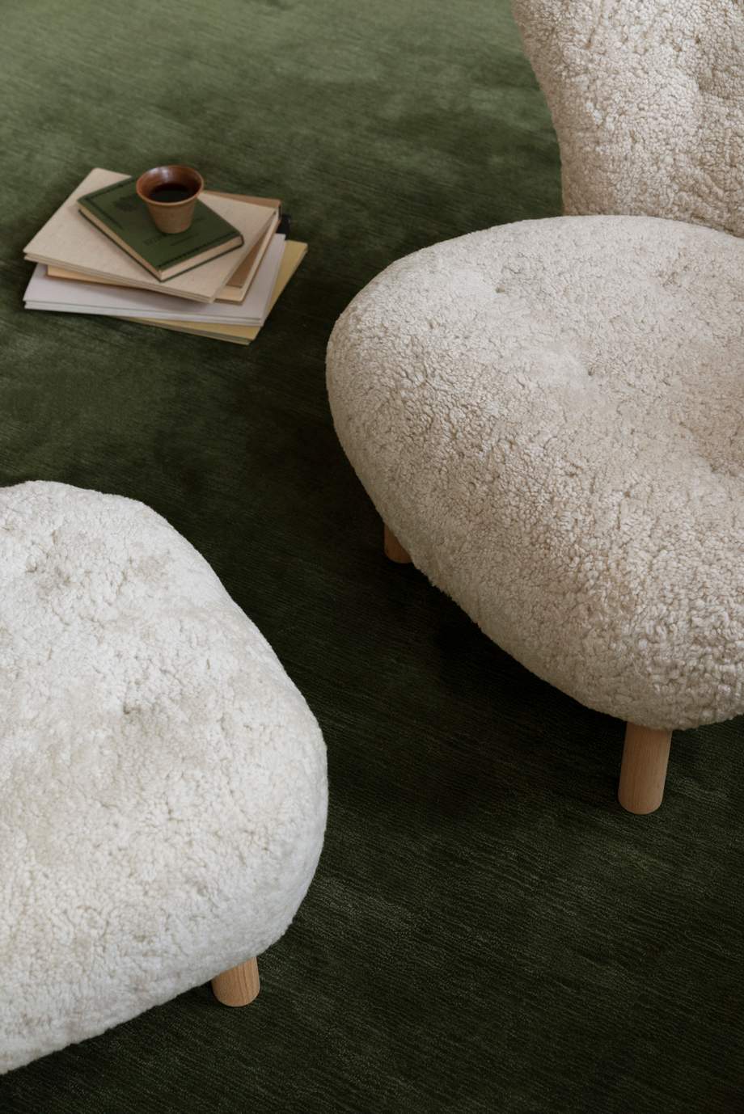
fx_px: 2168
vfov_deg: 28.8
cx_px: 372
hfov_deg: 19.5
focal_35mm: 70
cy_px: 557
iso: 640
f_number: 6.3
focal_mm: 70
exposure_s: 1/20
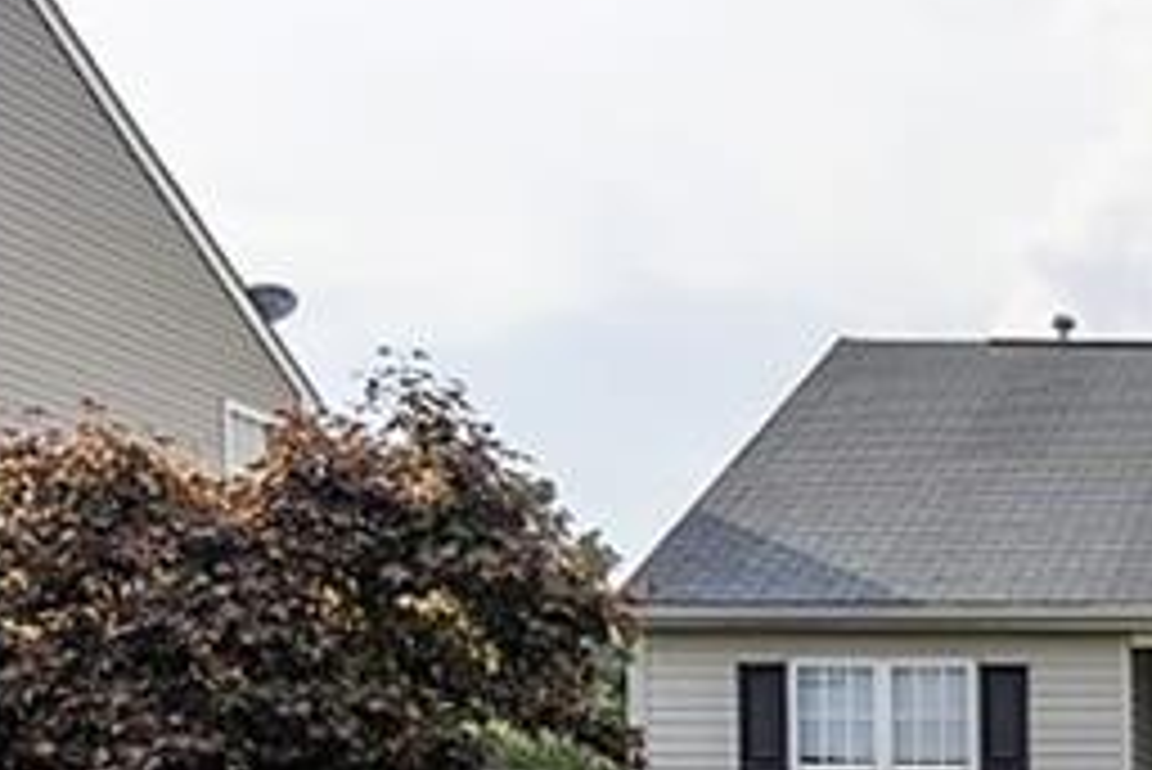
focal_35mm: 64
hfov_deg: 25.1
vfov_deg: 20.4
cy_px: 815
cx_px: 1660
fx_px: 2049
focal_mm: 16
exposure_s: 1/80
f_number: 10
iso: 100
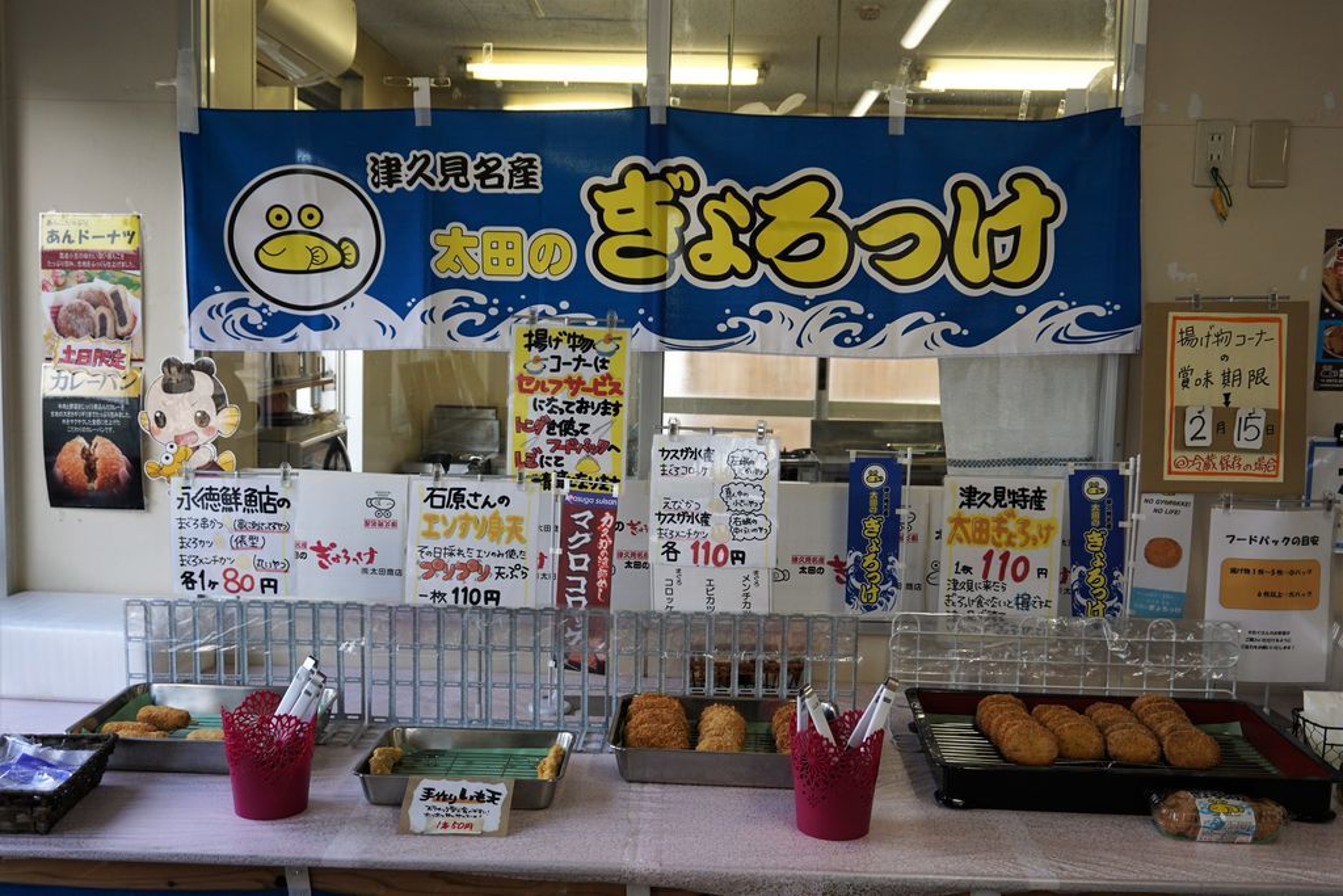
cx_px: 672
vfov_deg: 38.4
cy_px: 448
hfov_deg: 55.1
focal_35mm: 34
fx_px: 1287
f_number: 4
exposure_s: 1/160
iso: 200
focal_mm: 23
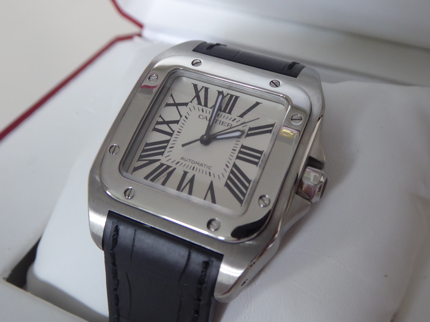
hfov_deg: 52.6
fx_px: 435
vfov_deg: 40.7
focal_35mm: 35
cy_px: 161
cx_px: 215
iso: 400
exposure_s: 1/30
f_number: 3.7
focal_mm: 6.3
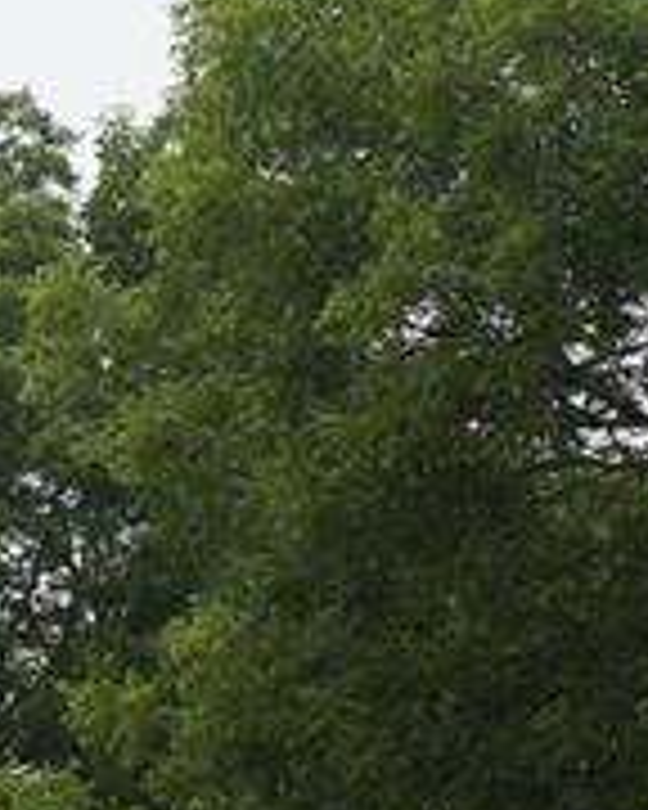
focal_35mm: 264
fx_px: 6321
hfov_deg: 5.8
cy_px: 1388
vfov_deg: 7.2
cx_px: -158
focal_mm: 33
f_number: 6.3
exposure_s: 1/160
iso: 200
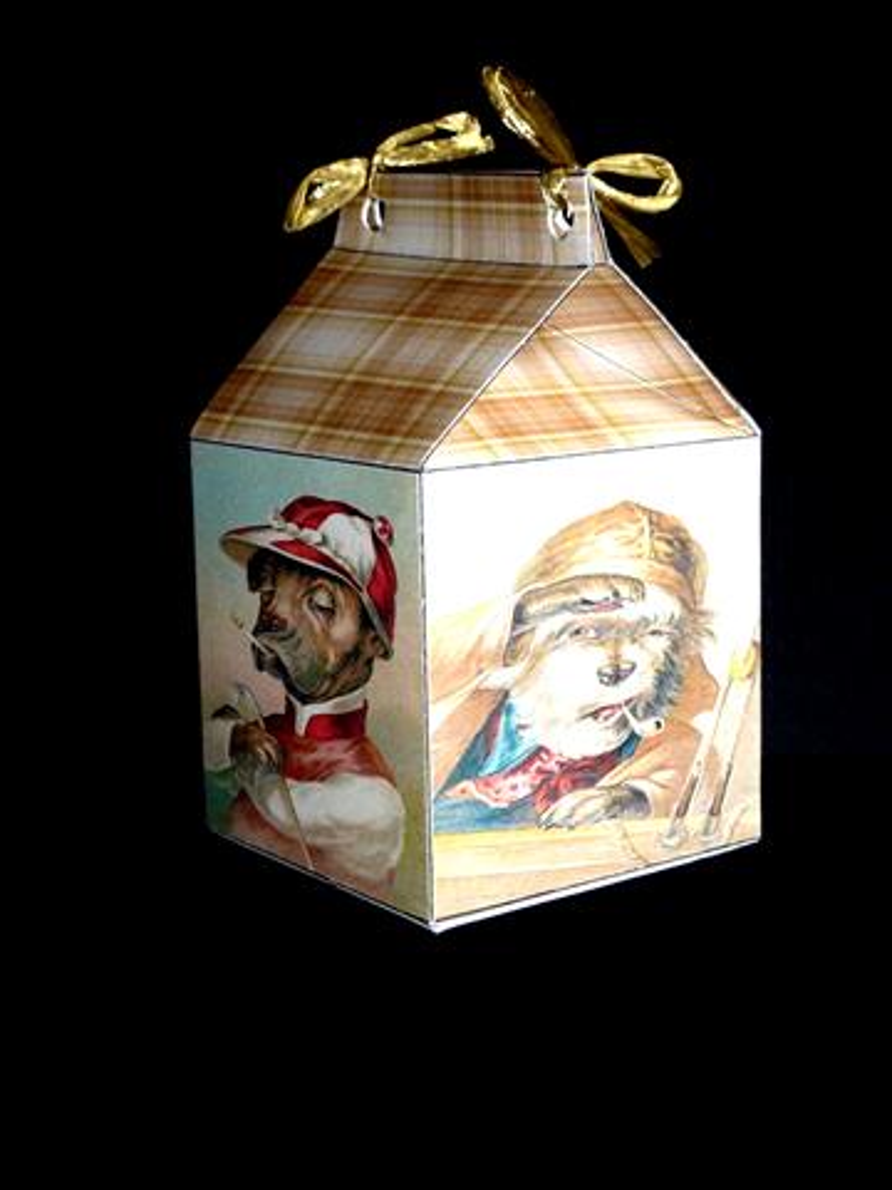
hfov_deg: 24.8
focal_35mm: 59
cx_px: 446
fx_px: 2027
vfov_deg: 32.7
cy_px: 595
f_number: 3.9
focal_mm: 9.7
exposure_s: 1/30
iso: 100
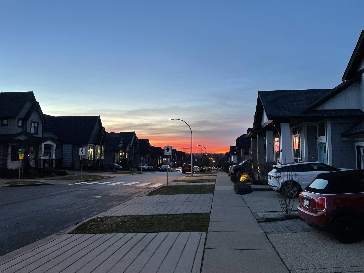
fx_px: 273
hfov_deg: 67.3
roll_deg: +0.2
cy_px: 136
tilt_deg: +3.5
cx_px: 182
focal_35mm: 26
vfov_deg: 53.1
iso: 250
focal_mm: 4.2
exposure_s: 1/60
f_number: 1.6
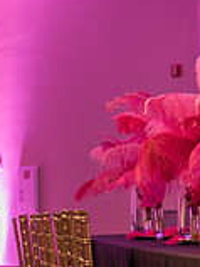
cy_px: 201
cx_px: -35
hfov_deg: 8.2
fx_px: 1389
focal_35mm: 180
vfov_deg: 11.0
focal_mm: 50
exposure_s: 1/40
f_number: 2.8
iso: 1600
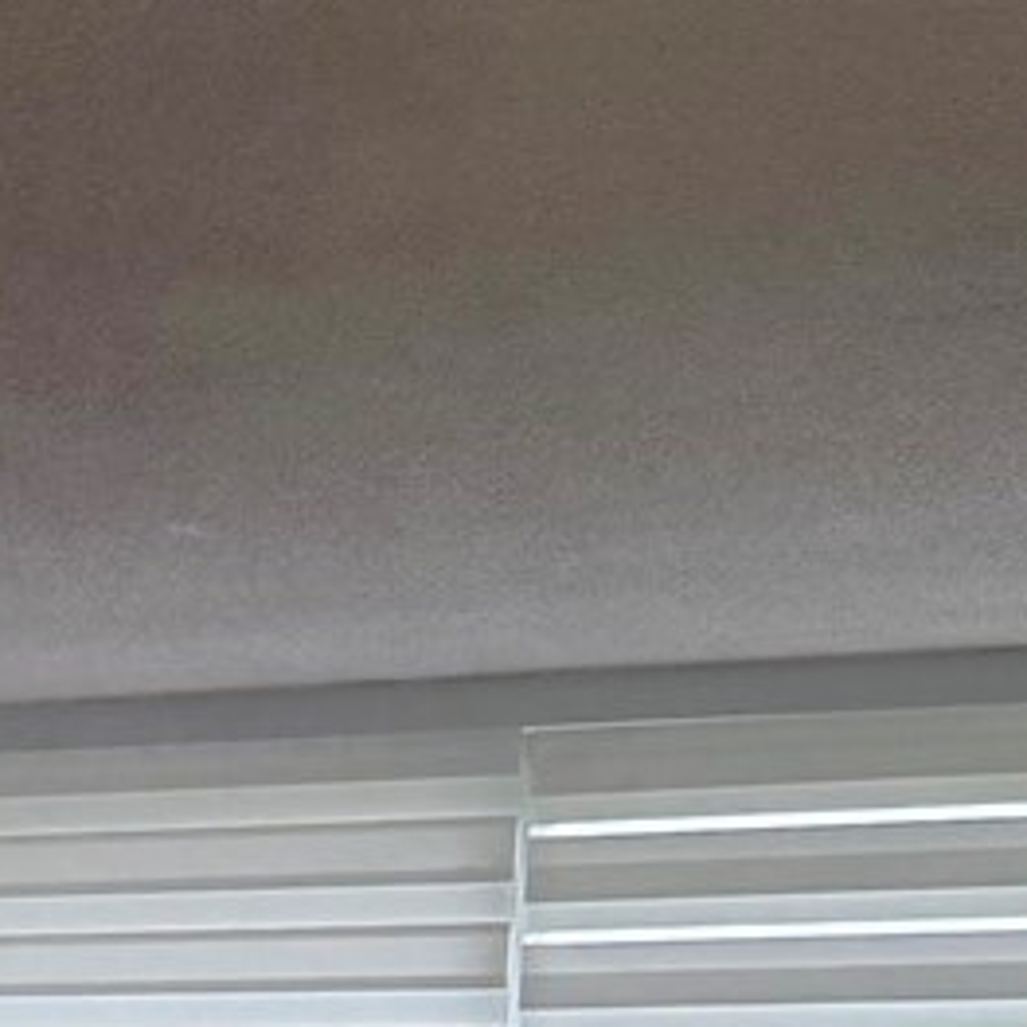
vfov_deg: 12.7
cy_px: 1626
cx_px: -826
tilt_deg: -4.9
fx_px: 4330
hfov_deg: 12.4
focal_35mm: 129
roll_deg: -1.6
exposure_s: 1/246
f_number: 1.78
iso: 100
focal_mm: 6.76
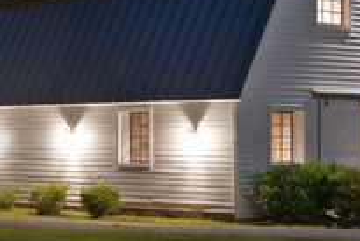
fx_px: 1461
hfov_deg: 14.0
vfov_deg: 9.4
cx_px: 148
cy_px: 157
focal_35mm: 146
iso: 320
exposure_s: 20
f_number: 8
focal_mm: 50
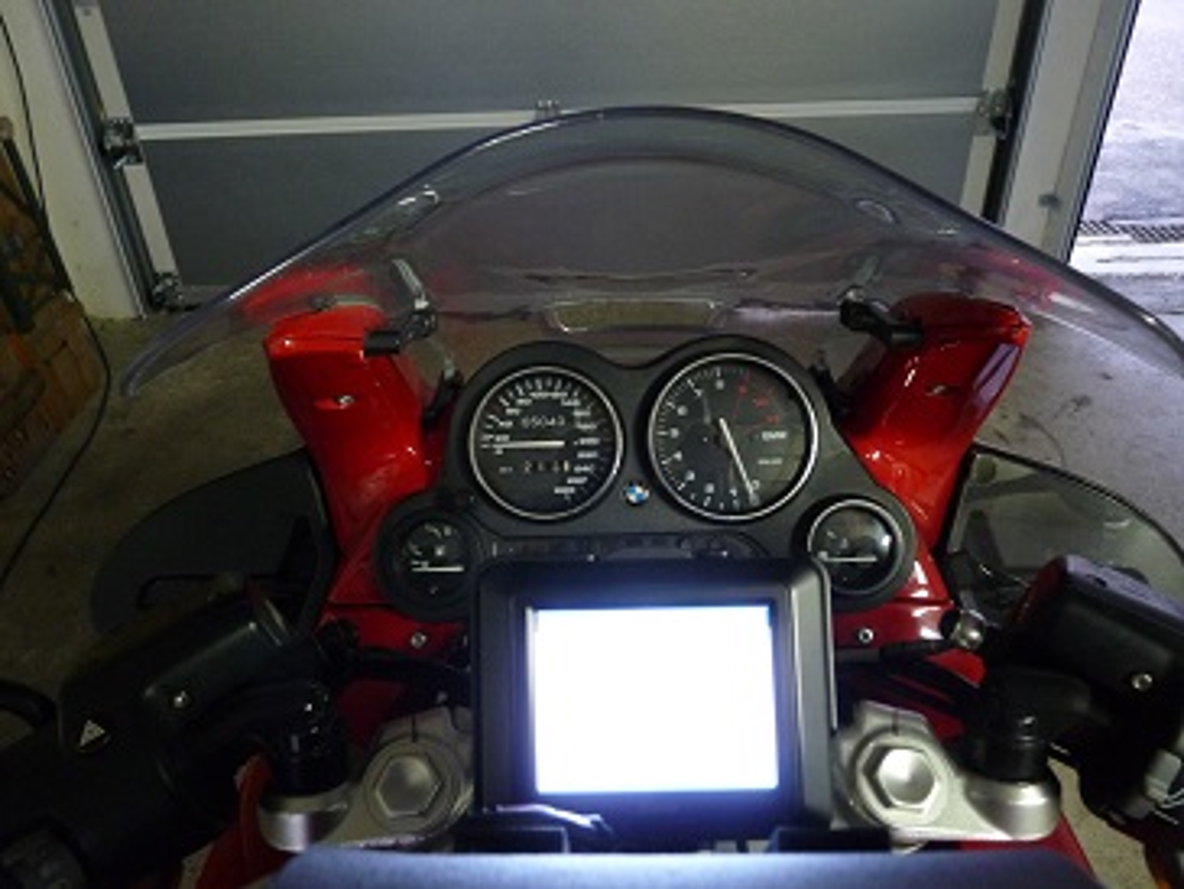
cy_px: 444
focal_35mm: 27
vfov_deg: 51.4
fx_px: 924
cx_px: 592
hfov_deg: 65.3
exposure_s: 1/8
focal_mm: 4.8
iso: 400
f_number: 2.8
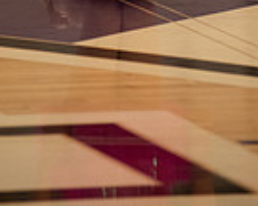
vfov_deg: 2.5
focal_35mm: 626
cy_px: -219
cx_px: 149
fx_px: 4780
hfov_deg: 3.1
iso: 3200
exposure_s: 1/640
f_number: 2.8
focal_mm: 200
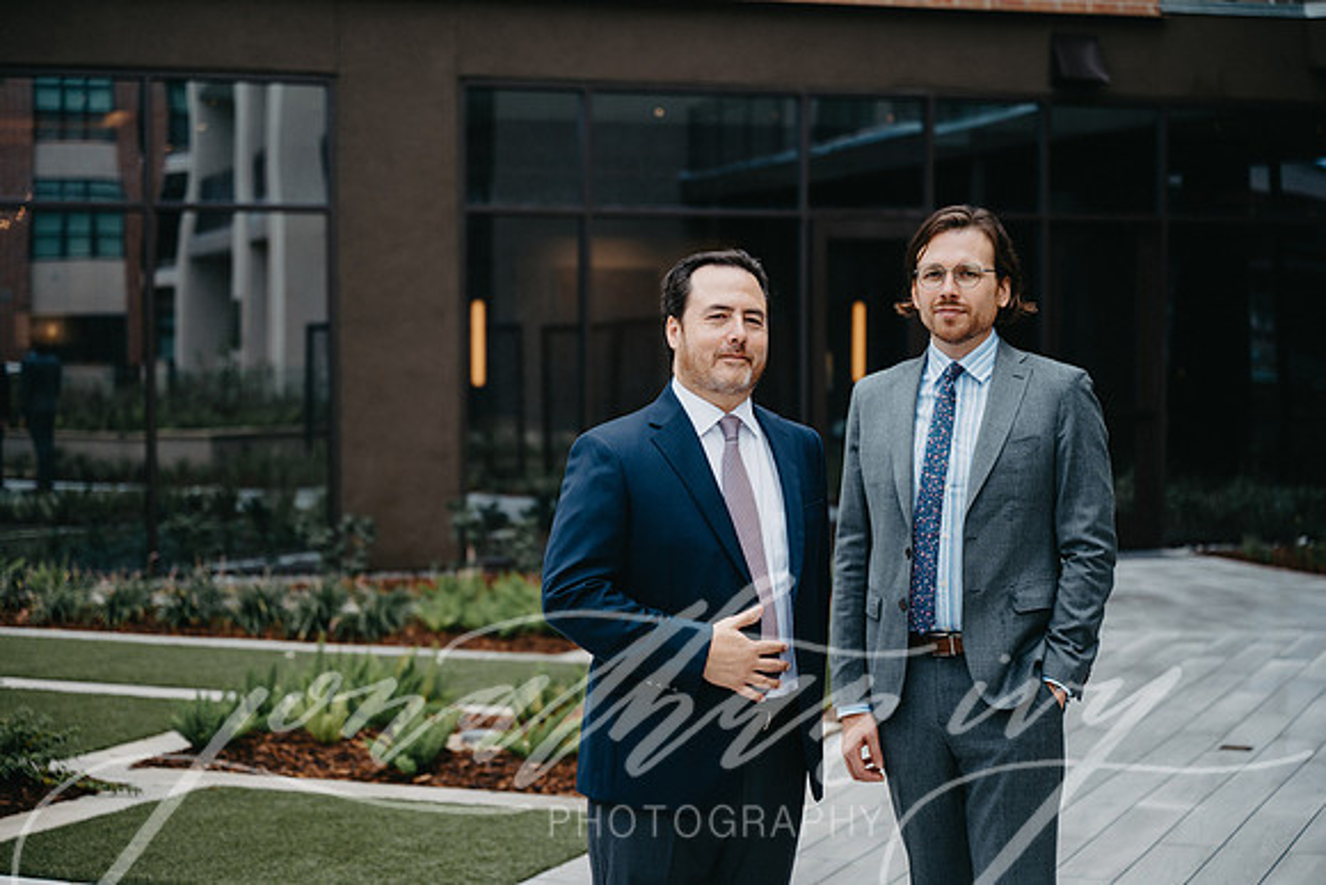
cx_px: 663
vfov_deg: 20.3
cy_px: 442
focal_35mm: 67
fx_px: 2468
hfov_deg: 30.1
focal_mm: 67
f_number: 2.8
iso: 100
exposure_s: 1/400
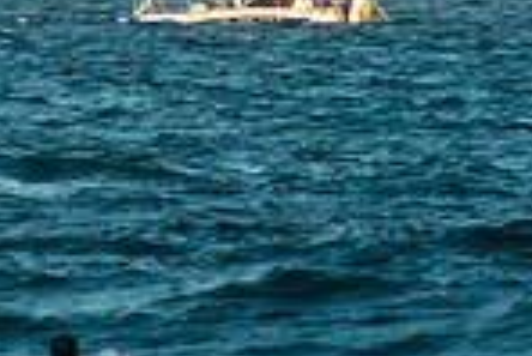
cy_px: -146
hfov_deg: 1.1
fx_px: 28223
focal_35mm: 1908
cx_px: 338
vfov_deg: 0.7
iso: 250
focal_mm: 320
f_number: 5.6
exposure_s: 1/800
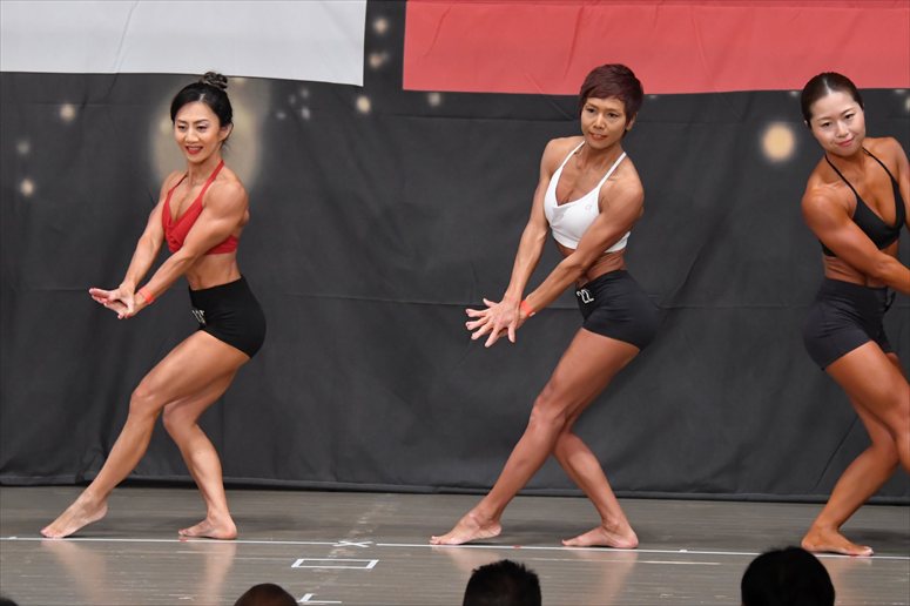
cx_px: 455
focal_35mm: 240
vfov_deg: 5.7
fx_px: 6064
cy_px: 303
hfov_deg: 8.6
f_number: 5.6
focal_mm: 160
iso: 5000
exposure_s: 1/400
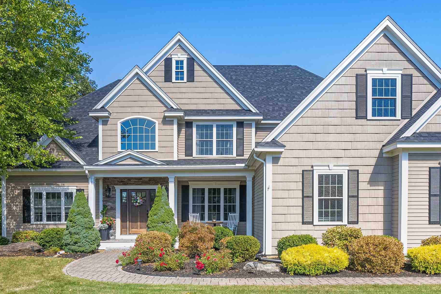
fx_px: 331
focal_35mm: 27
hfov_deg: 66.8
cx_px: 263
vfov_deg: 46.3
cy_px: 220
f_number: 8
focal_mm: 16
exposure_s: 1/4000
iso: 320
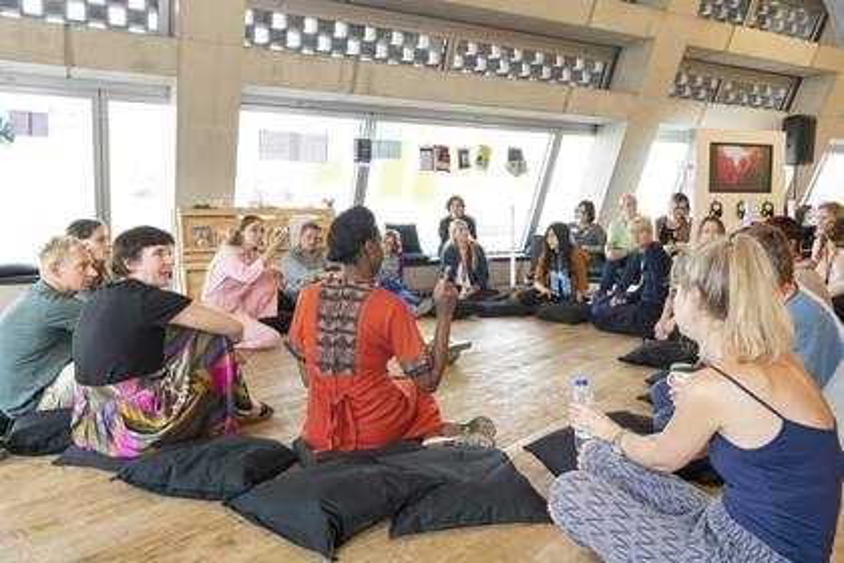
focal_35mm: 29
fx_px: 680
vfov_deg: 45.0
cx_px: 422
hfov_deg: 63.7
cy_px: 282
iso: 500
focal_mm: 29
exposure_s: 1/80
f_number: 10
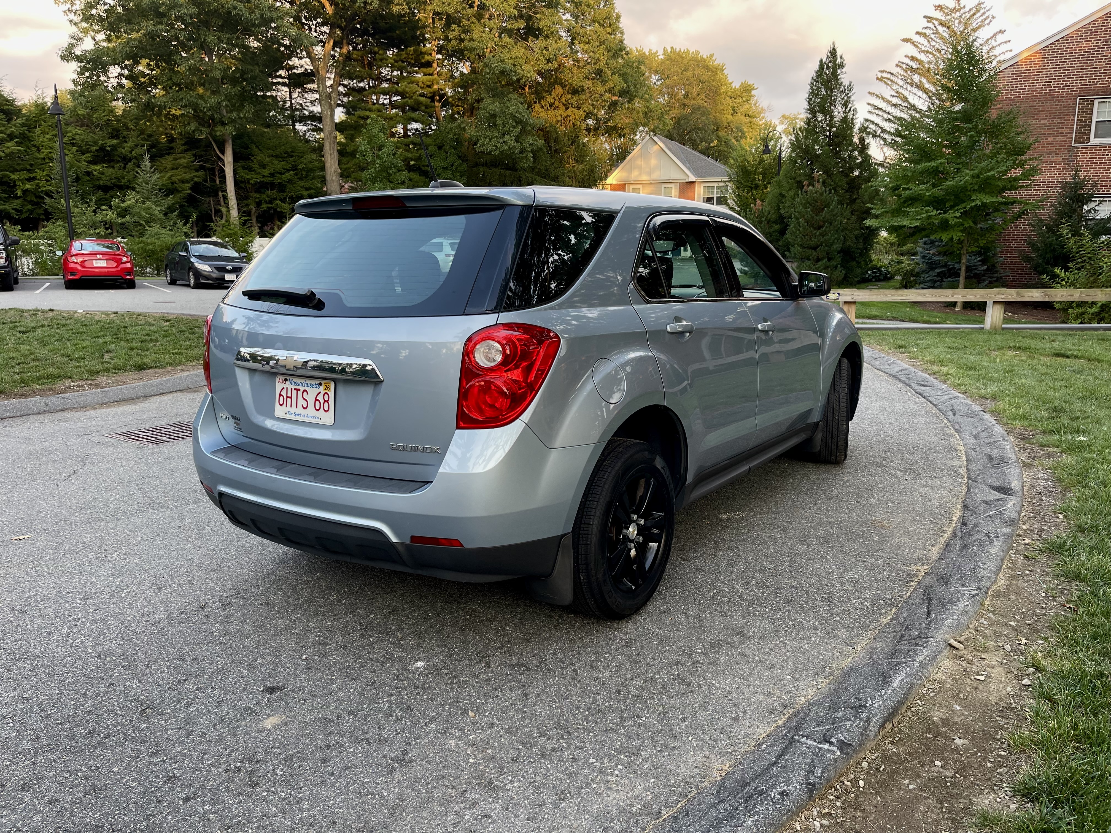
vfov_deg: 54.9
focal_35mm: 25
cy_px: 416
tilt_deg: -12.0
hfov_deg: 69.4
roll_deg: -0.9
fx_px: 802
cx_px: 556
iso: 50
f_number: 1.6
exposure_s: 1/121
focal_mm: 5.1
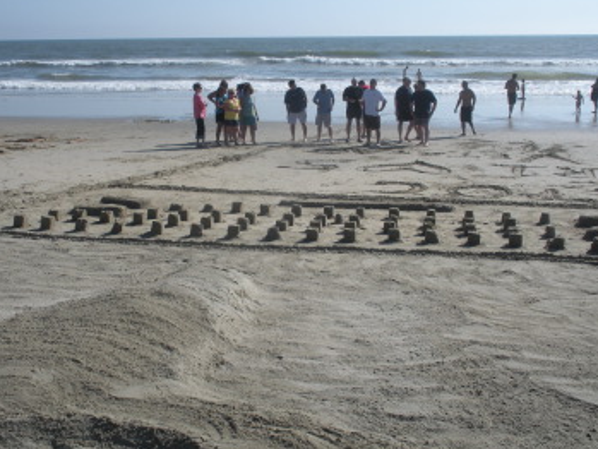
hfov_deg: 40.4
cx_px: 302
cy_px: 185
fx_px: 812
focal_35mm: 47
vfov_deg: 30.8
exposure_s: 1/468
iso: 64
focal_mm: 6.3
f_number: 5.6
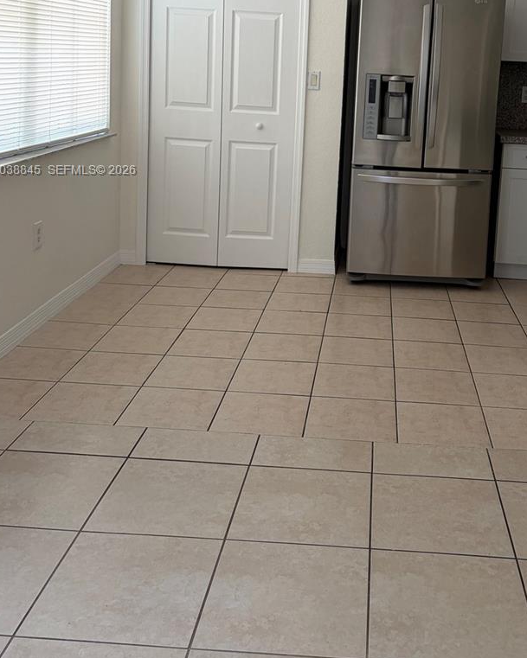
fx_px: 780
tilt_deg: -6.8
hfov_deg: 36.8
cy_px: 171
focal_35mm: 40
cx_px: 365
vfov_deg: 44.4
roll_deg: -3.9
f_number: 1.6
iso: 64
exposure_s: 1/122
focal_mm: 5.96
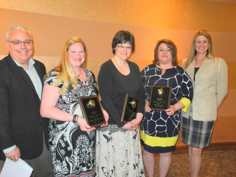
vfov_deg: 44.1
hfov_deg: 56.8
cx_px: 118
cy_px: 88
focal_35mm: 32
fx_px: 218
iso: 200
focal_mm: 6.8
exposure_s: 1/30
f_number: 2.8
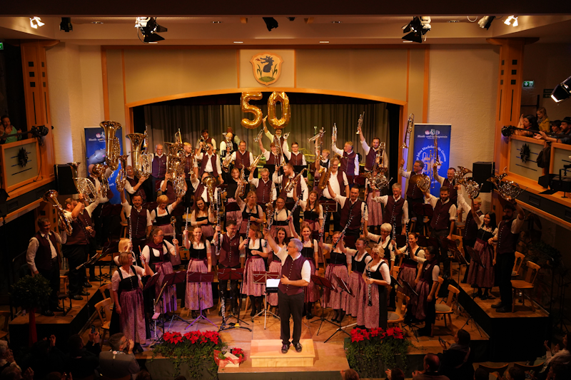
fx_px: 555
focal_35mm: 35
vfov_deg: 37.8
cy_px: 190
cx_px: 286
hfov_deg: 54.4
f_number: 9
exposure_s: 1/100
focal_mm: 35
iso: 3200
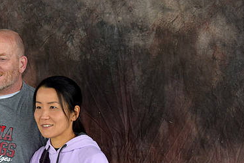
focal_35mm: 163
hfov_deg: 12.6
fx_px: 1104
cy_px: 123
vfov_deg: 8.4
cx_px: 61
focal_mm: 70
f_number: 2.8
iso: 200
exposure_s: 1/200
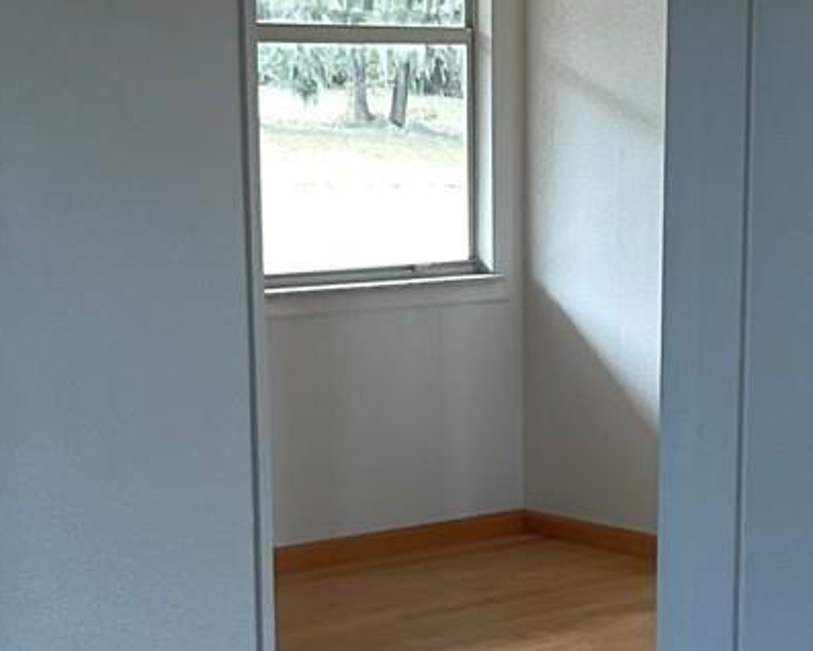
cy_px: 719
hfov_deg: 16.6
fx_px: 2744
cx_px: 756
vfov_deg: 13.3
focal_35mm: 114
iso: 80
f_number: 1.8
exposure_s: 1/60
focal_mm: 3
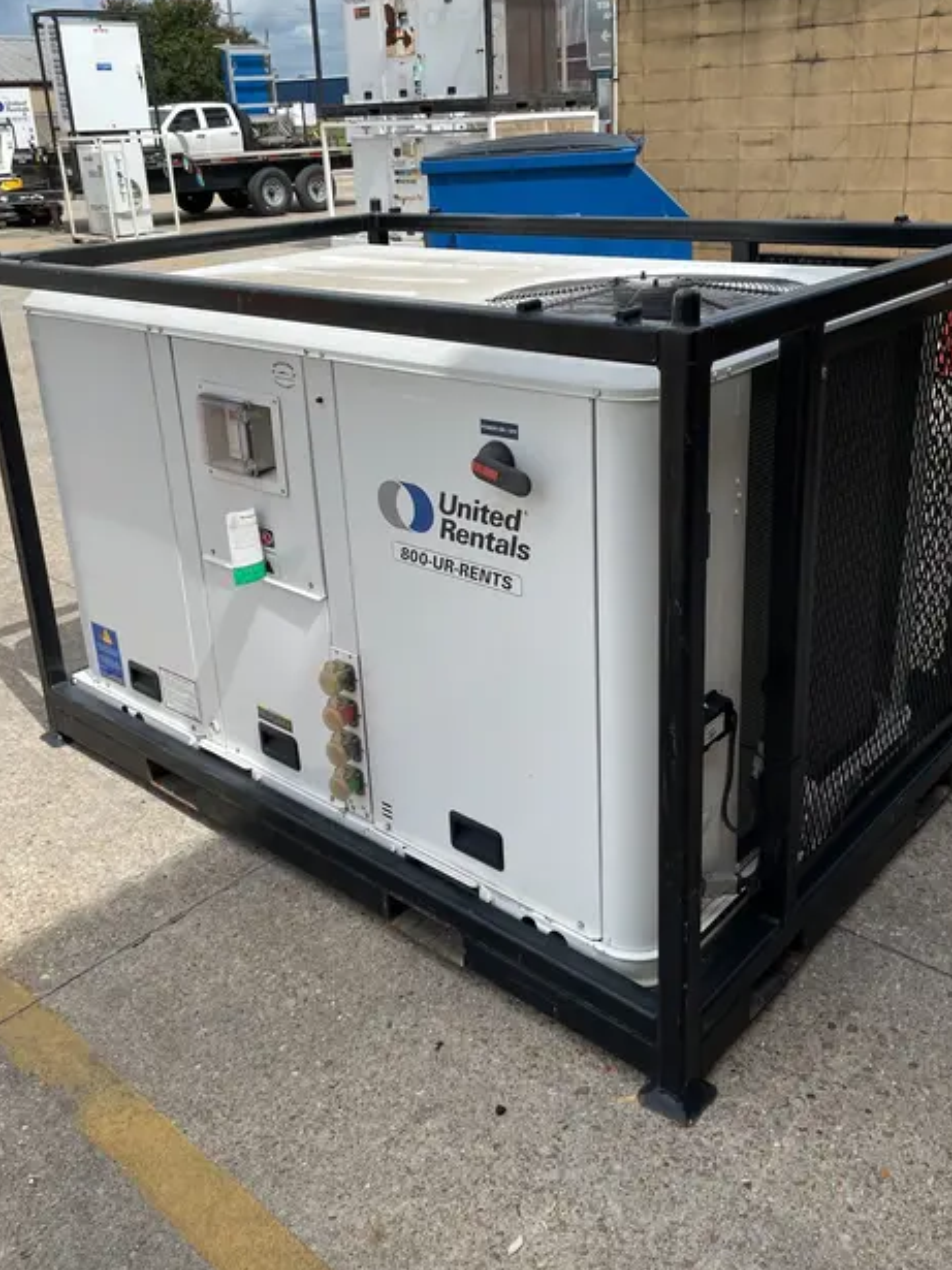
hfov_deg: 45.4
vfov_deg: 58.0
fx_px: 1137
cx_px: 491
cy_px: 530
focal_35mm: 31
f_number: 1.6
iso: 32
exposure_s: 1/3861
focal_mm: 4.2
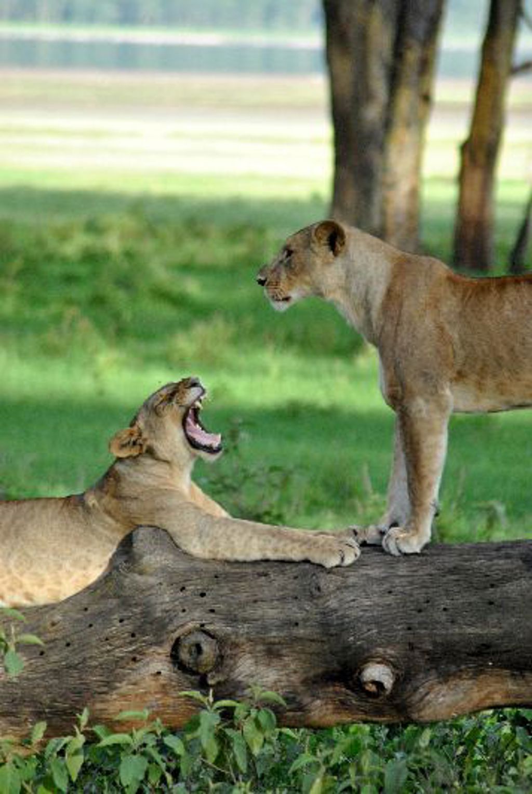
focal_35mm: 450
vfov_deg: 4.6
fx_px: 9943
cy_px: 397
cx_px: 266
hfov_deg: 3.1
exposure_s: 1/500
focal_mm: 300
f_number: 5.6
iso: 900
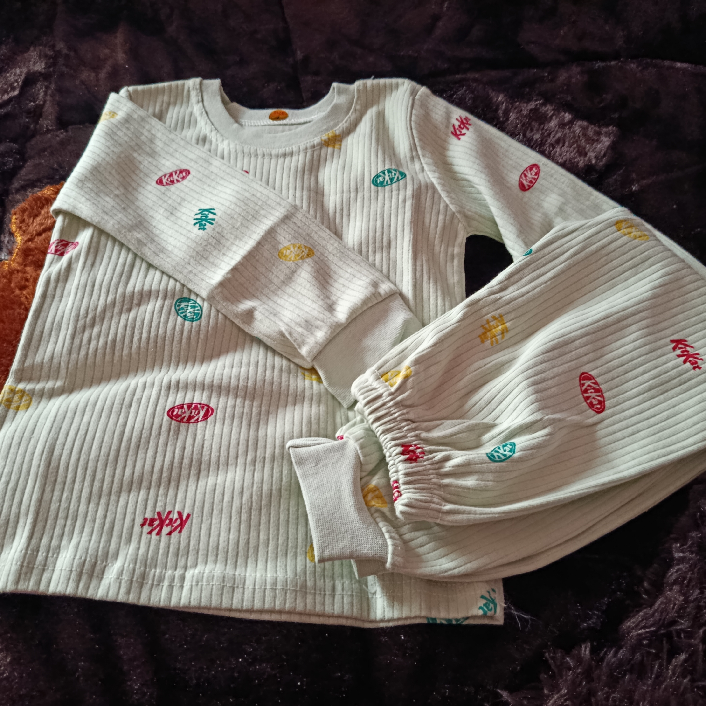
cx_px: 351
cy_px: 361
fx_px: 669
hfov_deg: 55.6
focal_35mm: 29
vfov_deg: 55.6
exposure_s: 1/25
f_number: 1.7
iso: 3004
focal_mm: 5.24
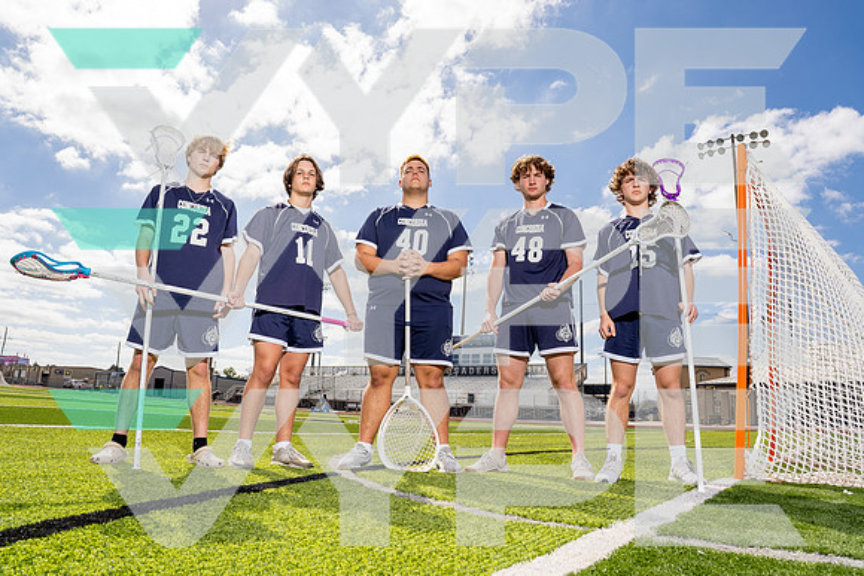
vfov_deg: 51.4
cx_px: 415
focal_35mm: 25
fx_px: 599
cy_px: 277
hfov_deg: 71.6
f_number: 8
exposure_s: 1/250
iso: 100
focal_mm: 24
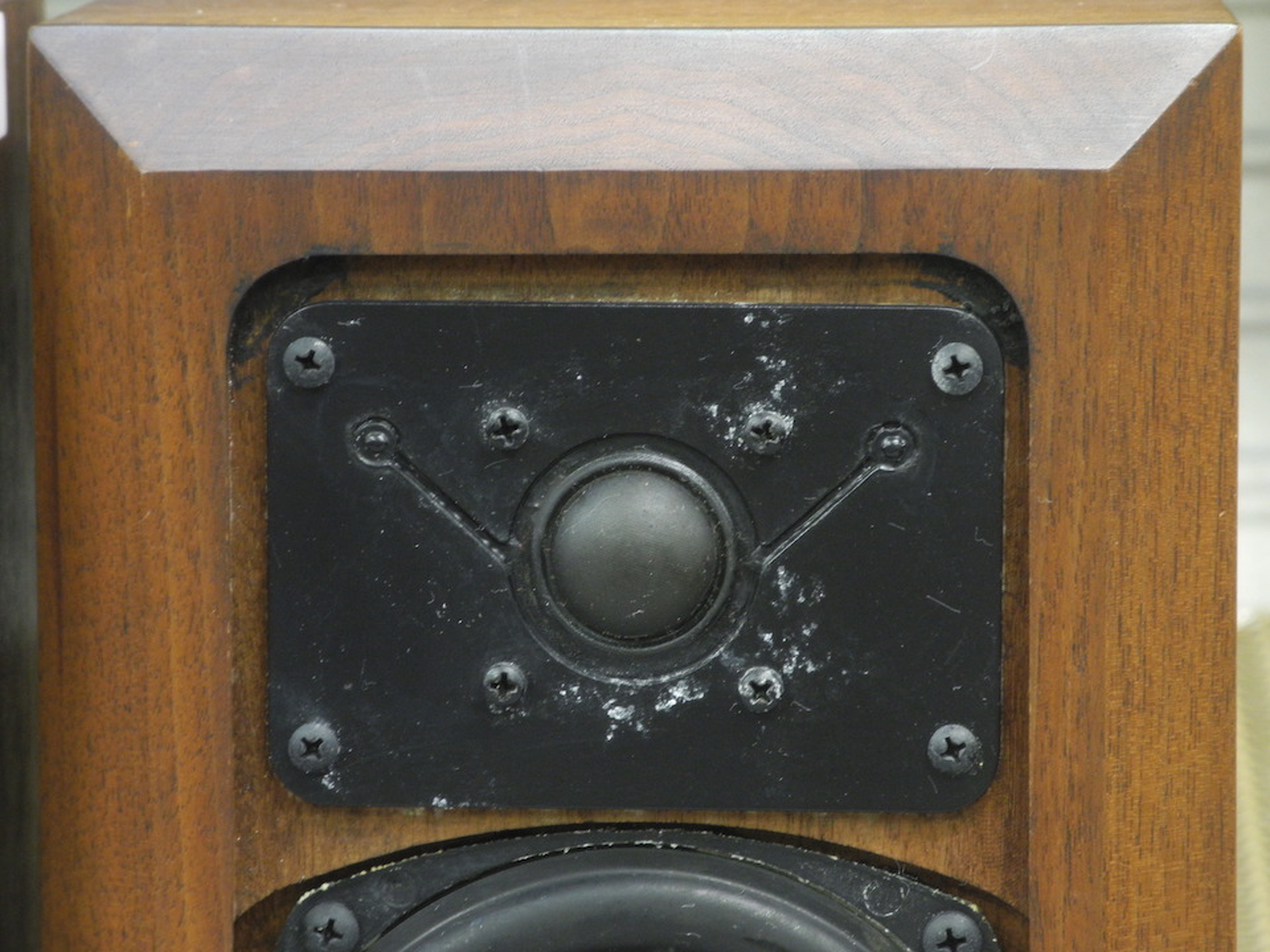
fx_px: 7338
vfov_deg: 7.4
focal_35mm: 200
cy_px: 476
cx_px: 635
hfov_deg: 9.9
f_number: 5.6
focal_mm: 42.6
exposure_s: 1/6.1
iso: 400
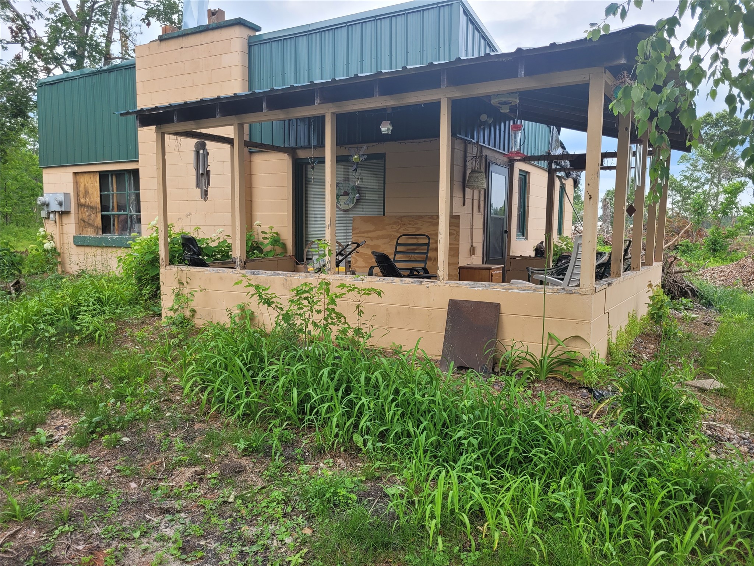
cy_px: 283
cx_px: 377
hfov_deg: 67.3
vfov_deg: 53.1
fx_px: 566
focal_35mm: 26
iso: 40
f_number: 1.8
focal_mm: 5.4
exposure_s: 1/758
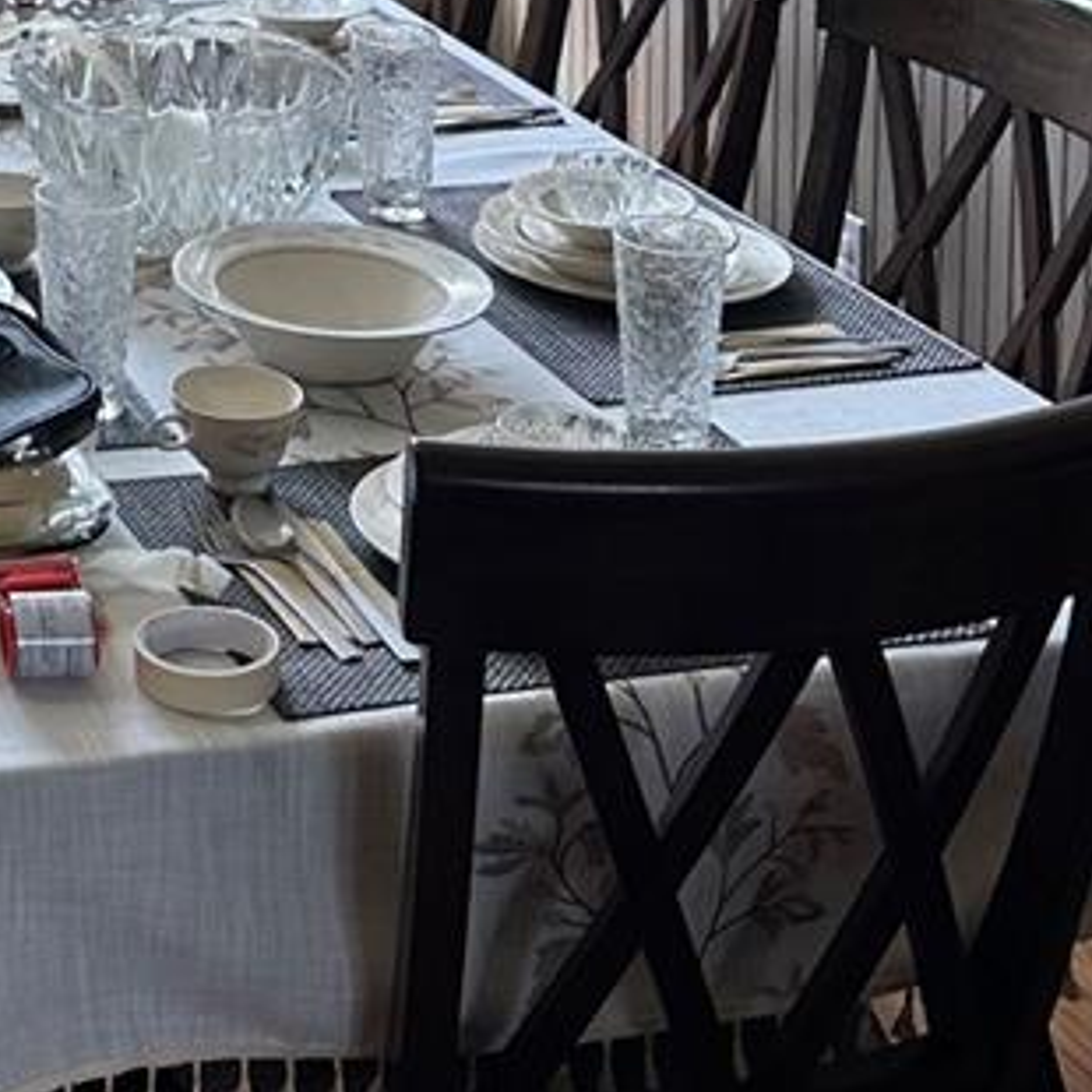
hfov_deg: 19.6
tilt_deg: -2.9
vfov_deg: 18.5
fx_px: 2927
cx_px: -306
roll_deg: +0.2
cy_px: -592
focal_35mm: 82
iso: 64
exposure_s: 1/120
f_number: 1.78
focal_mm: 6.86
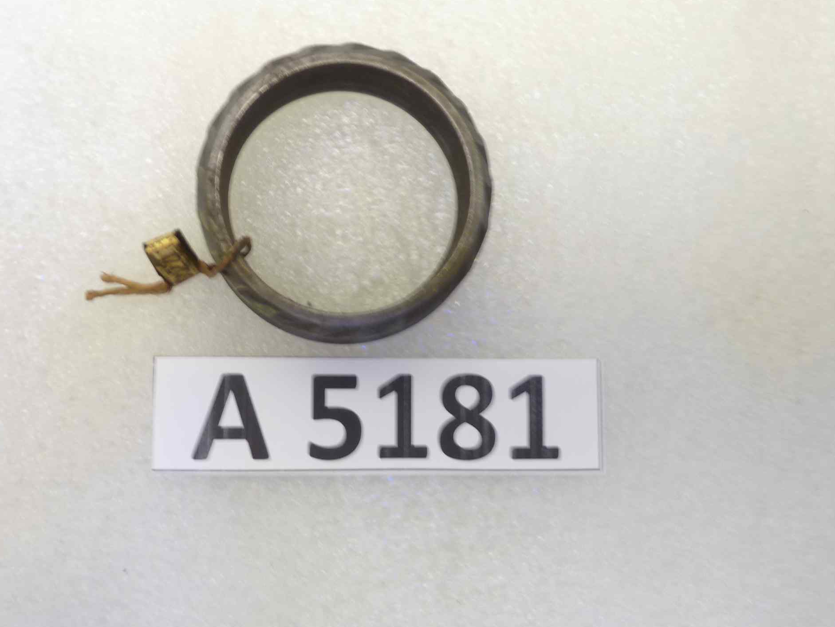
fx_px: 820
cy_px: 267
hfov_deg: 53.7
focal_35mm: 34
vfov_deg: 41.7
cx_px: 351
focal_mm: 4.1
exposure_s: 1/10
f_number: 3.3
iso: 80
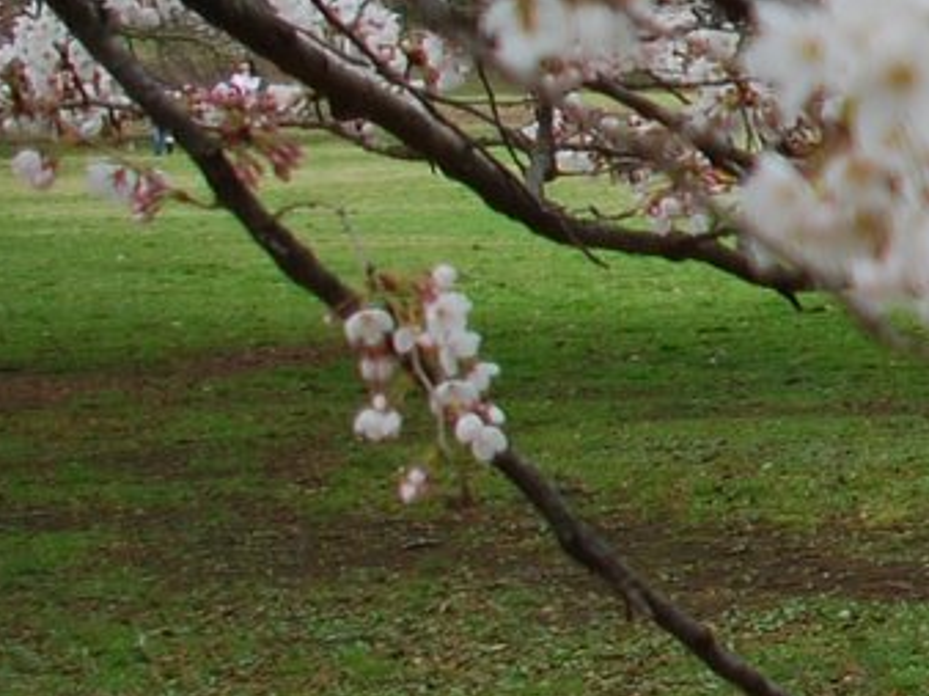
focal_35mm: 175
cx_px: 2650
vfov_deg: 8.3
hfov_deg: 9.3
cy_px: -320
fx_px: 4693
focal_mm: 20
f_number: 3.5
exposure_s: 1/320
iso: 100
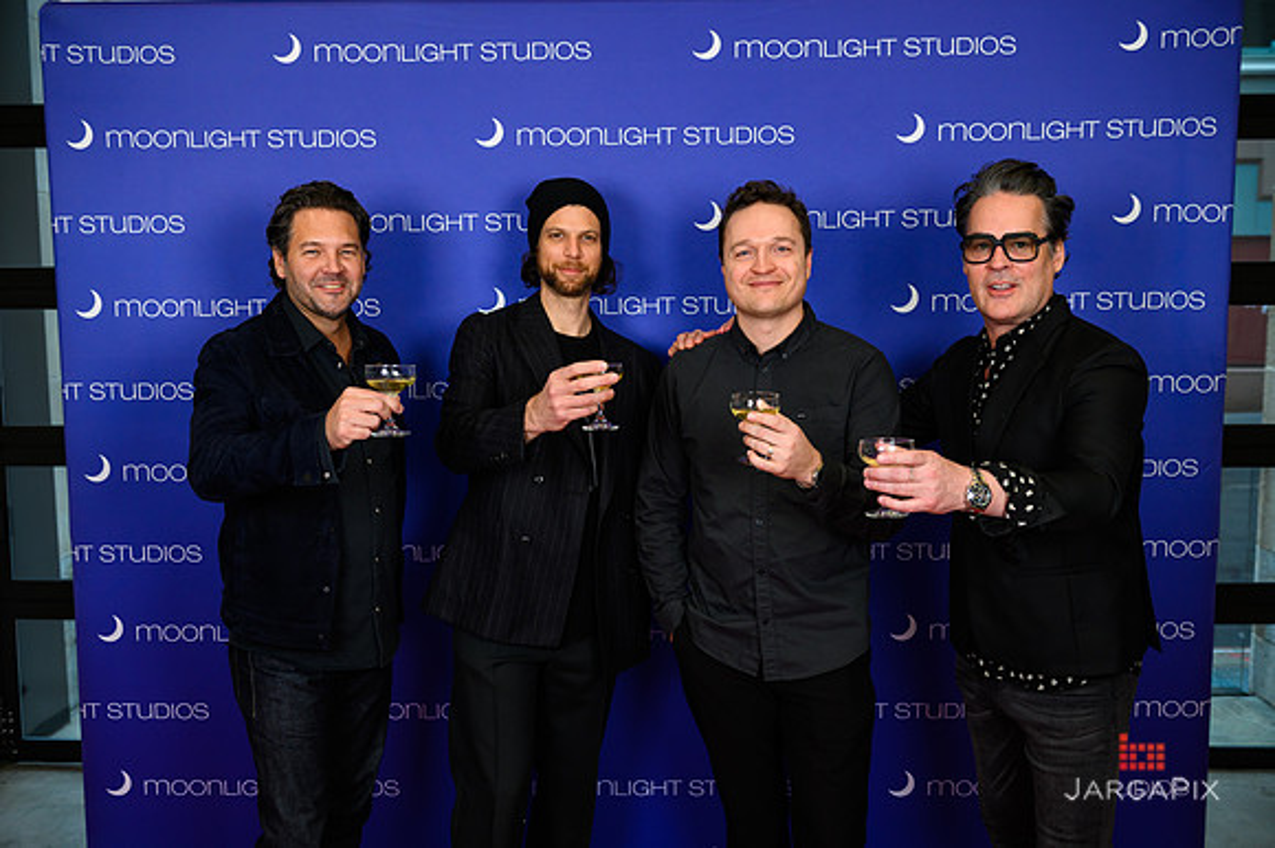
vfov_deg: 37.8
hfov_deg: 54.5
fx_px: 1239
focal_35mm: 35
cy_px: 424
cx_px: 638
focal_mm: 35
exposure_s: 1/320
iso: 1000
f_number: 5
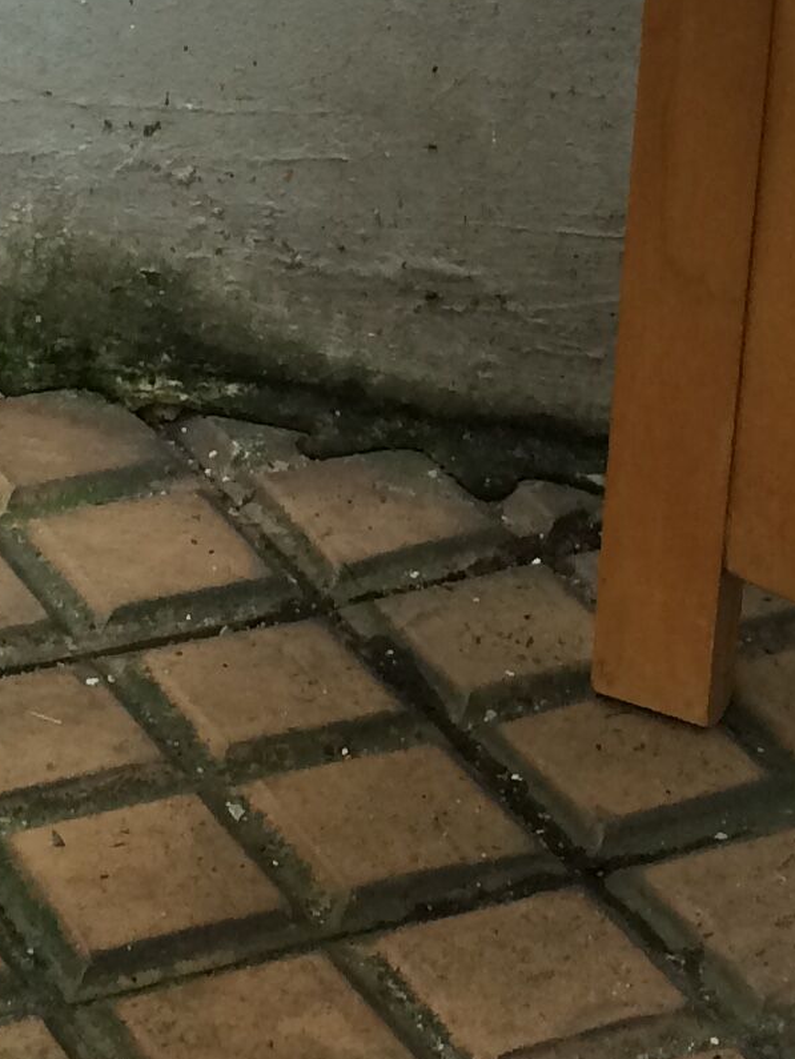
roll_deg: -2.4
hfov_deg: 12.5
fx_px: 3641
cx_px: 310
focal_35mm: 119
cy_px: -61
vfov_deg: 16.1
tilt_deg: -21.3
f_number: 2.2
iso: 40
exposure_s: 1/33
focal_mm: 4.15
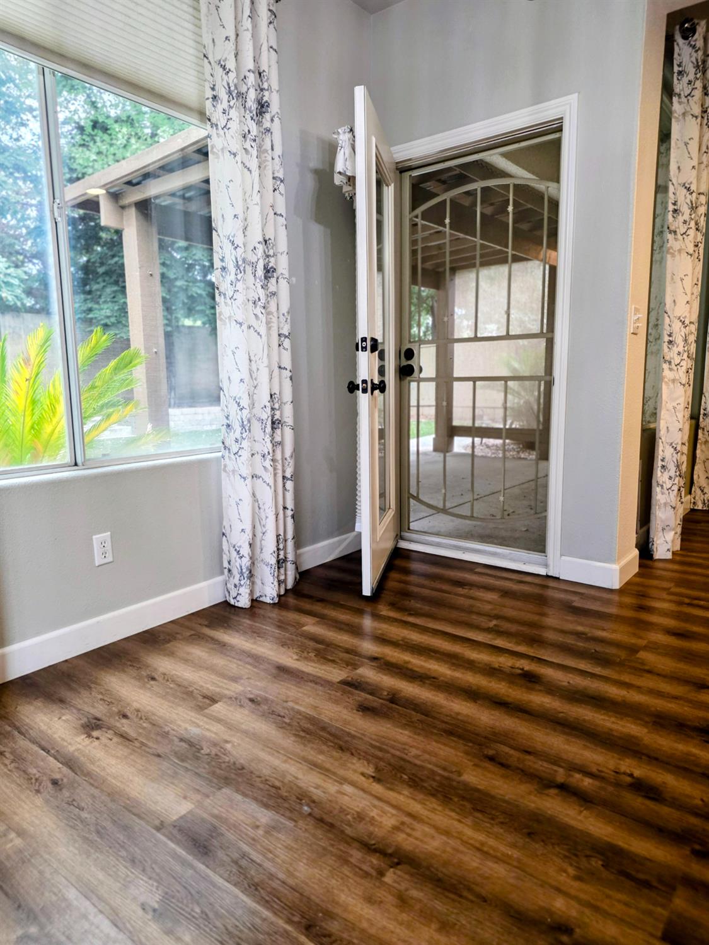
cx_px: 354
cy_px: 472
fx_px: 628
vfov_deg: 73.9
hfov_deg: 58.9
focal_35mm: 23
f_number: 1.7
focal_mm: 6.25
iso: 500
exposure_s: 1/120
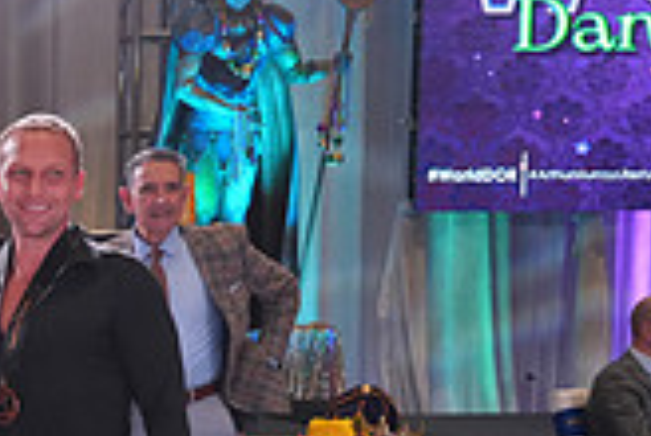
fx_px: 2047
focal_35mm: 113
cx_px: -476
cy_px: 486
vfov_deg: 12.0
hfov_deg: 15.7
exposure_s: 1/400
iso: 2000
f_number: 4
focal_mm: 32
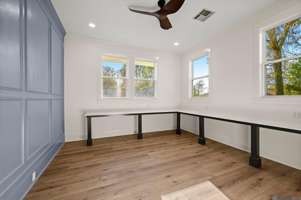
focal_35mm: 14
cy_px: 100
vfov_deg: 81.1
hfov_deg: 104.3
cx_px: 150
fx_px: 117
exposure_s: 1/13
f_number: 10
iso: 200
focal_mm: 14
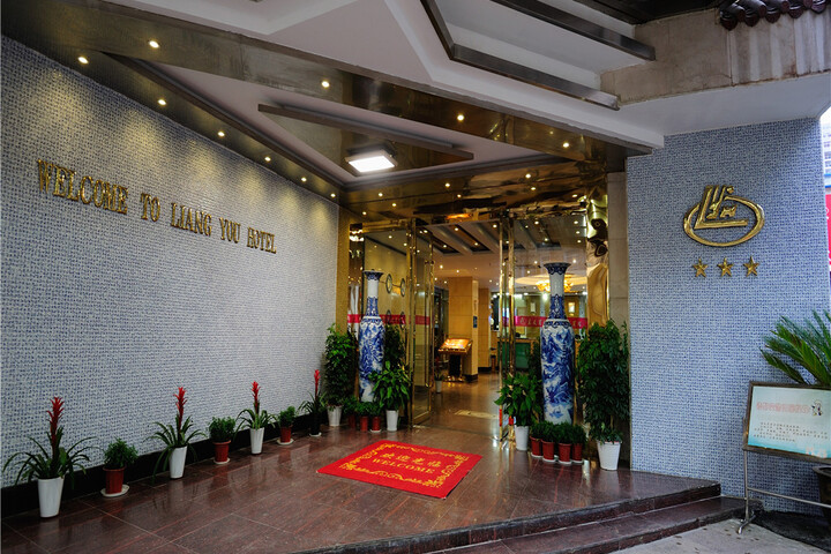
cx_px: 416
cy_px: 277
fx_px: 369
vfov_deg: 73.7
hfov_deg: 96.7
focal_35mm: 16
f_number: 5.6
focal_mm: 16
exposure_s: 1/5
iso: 400
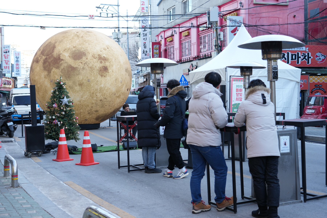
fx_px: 436
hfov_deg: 41.1
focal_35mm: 48
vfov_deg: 28.1
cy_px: 109
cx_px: 164
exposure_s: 1/125
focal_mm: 48
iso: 320
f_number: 4
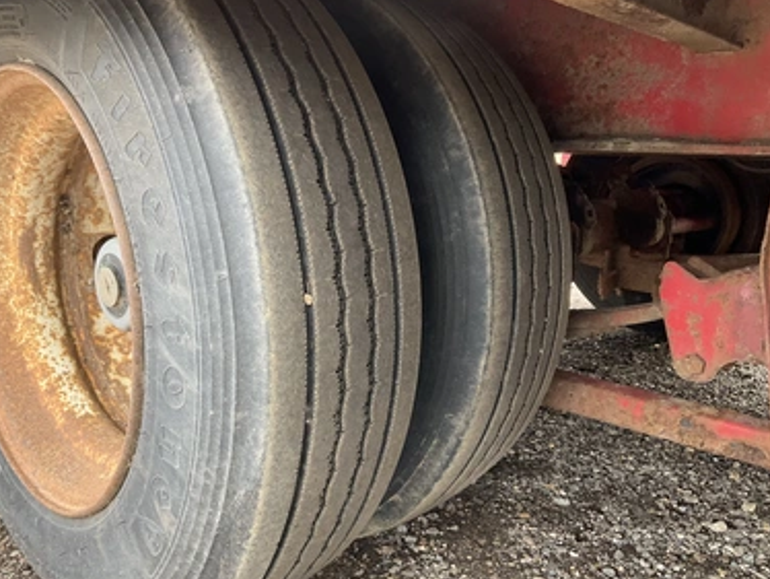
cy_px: 299
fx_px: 690
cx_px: 369
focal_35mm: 31
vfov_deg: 45.5
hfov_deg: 58.3
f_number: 1.8
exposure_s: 1/122
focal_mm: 3
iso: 50
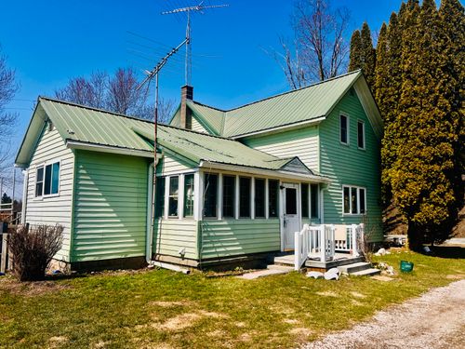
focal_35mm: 26
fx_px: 349
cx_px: 232
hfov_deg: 67.3
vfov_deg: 53.1
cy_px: 174
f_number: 1.5
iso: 50
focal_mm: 5.7
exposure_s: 1/11364
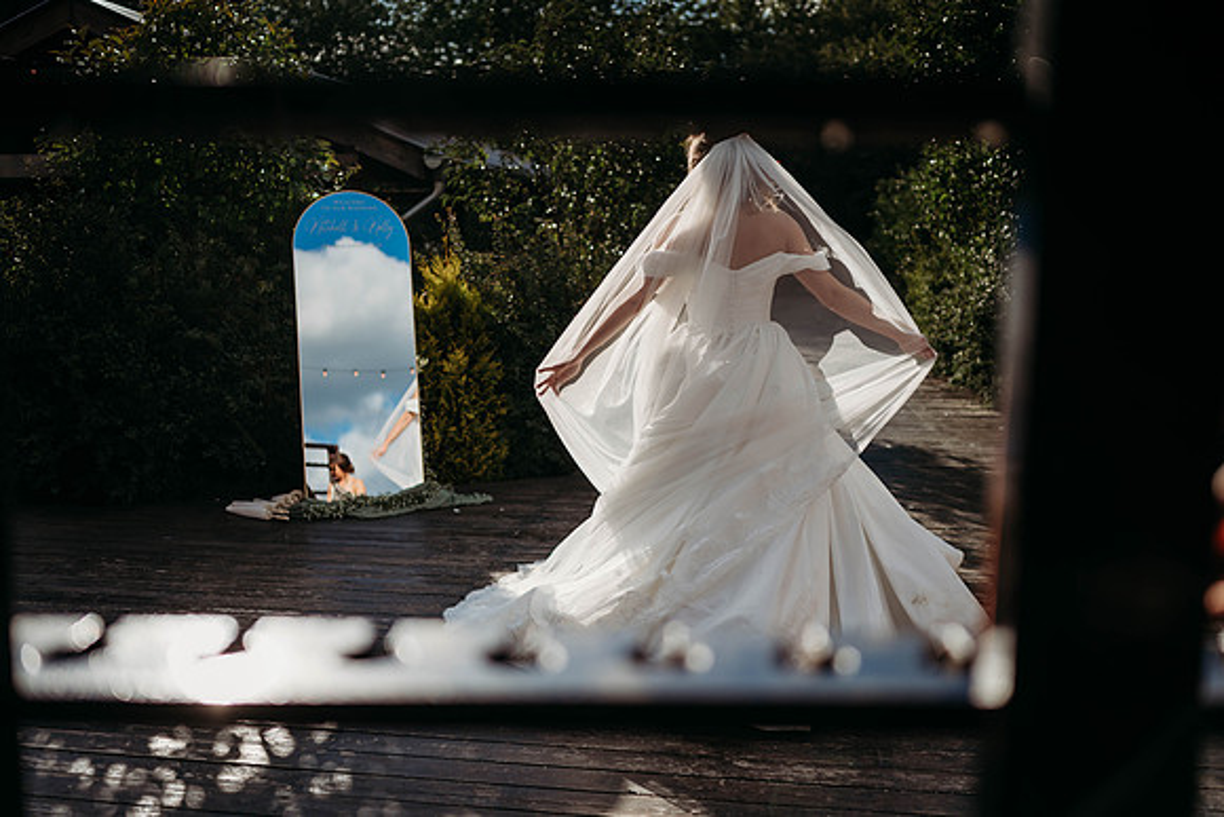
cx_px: 612
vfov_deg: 37.9
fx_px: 1190
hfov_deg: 54.4
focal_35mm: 35
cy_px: 408
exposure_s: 1/8000
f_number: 1.8
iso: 100
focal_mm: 35
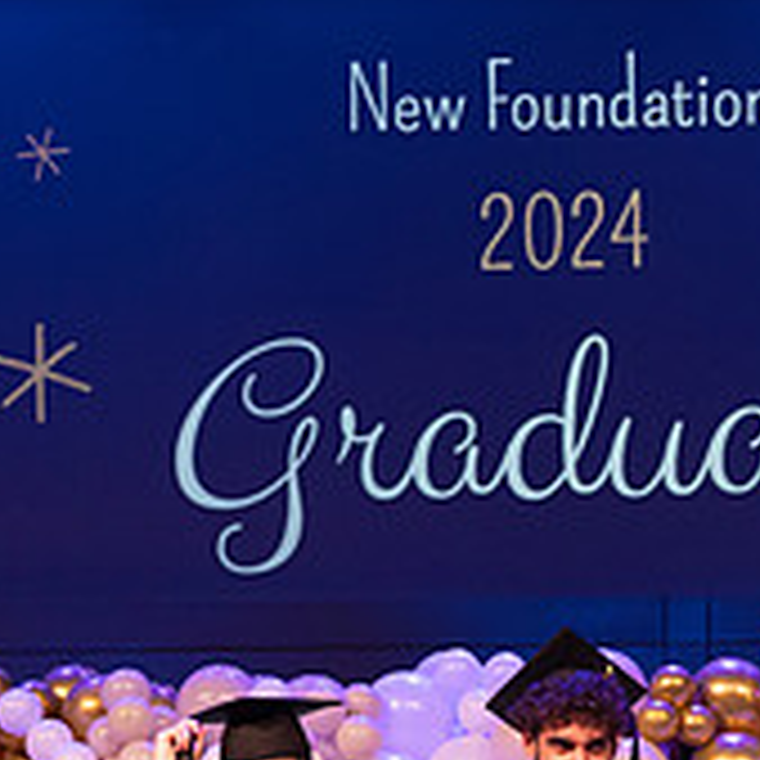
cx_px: 585
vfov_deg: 13.3
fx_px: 3179
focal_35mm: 128
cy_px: 861
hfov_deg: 13.6
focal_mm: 44
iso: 1600
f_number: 4
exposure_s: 1/200
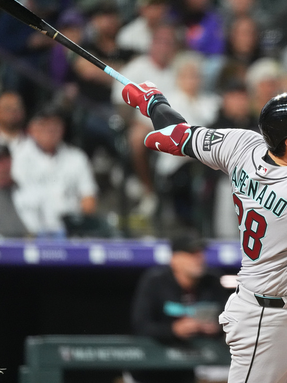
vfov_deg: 2.3
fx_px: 9651
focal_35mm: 873
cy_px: 192
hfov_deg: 1.7
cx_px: 253
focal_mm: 600
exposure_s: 1/1600
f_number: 4
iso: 6400
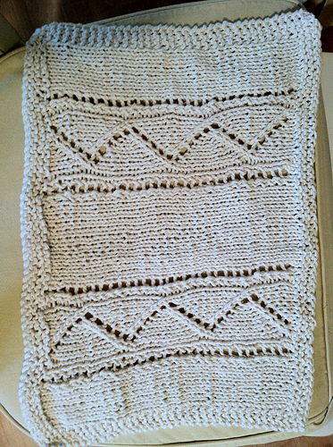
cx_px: 166
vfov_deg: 52.7
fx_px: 450
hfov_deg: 40.6
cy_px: 224
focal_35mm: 35
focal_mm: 3.85
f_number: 2.8
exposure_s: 1/17
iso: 200
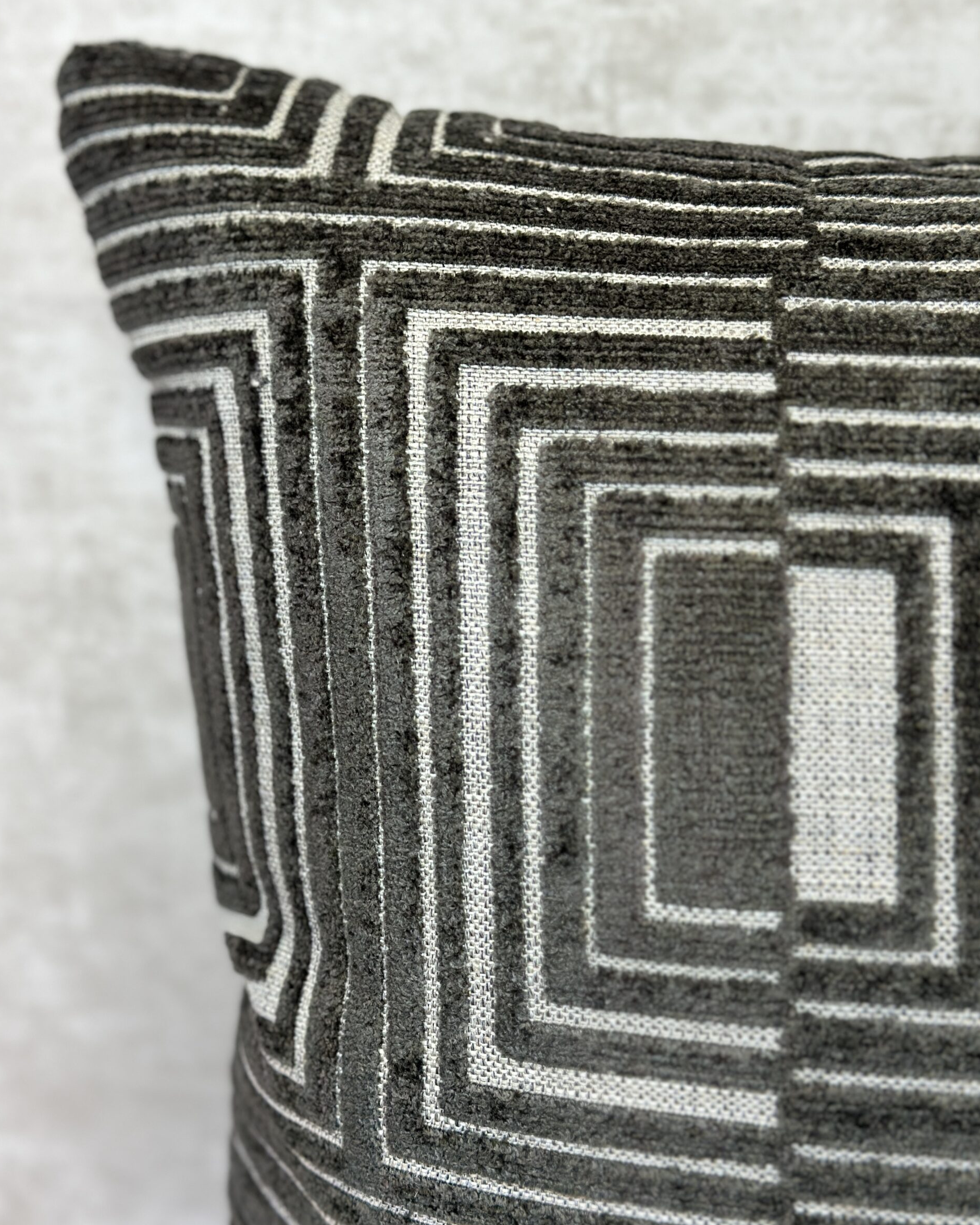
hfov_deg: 29.7
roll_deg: -0.4
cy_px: 588
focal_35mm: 51
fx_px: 1849
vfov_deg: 36.7
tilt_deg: -18.9
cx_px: 486
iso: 100
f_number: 1.78
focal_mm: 6.86
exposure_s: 1/120
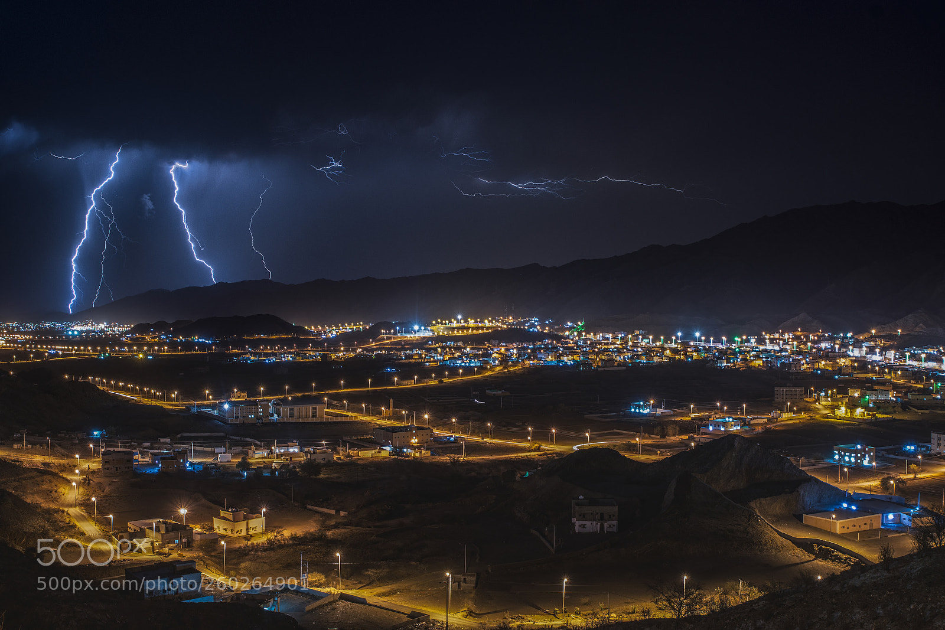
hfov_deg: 53.1
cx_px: 472
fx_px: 945
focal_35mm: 36
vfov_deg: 36.9
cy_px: 315
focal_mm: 24
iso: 100
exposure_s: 10
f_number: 8
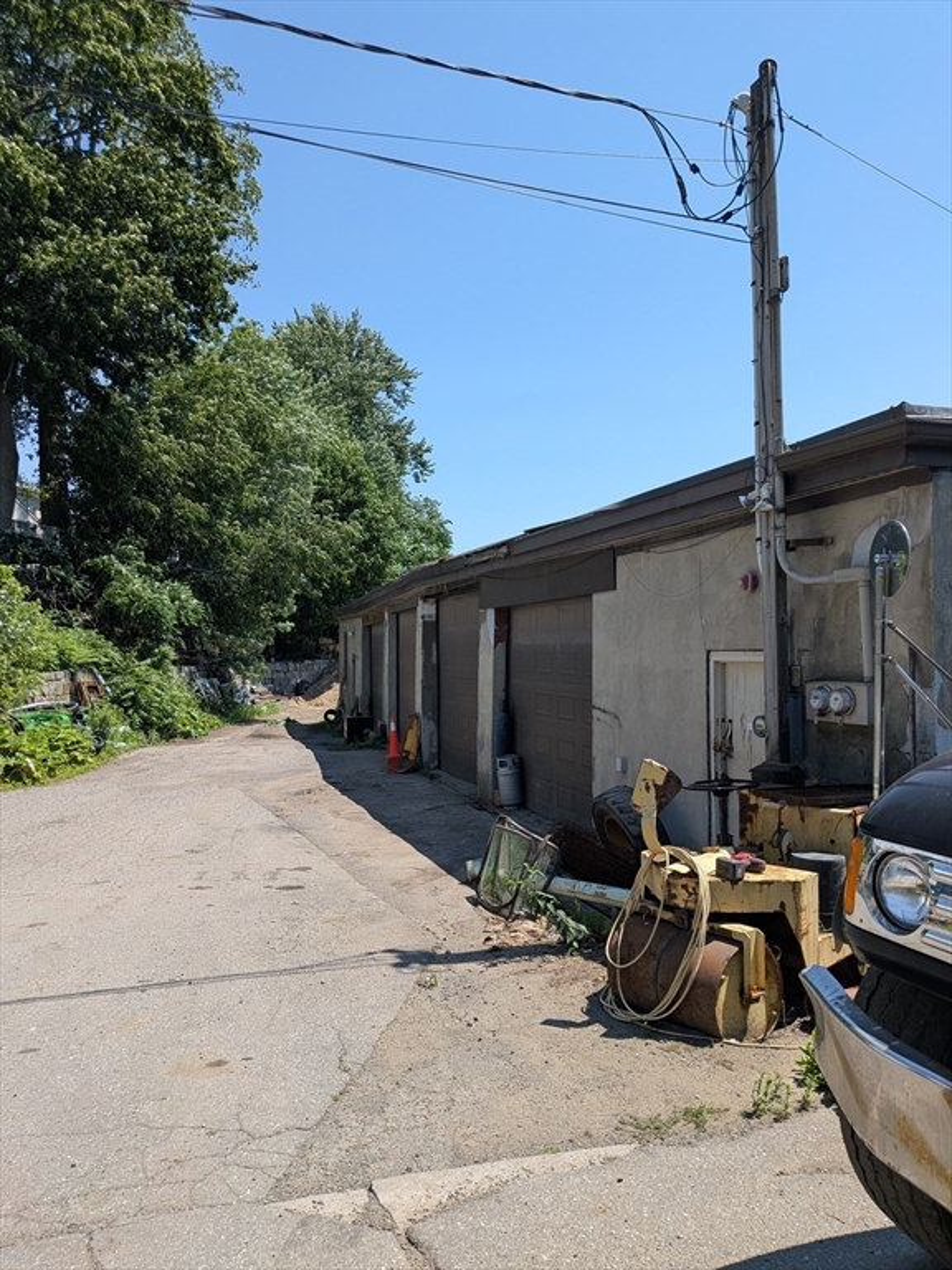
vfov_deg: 71.6
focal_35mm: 24
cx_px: 476
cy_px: 635
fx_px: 880
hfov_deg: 56.8
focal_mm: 4.53
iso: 30
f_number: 1.7
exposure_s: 1/1242
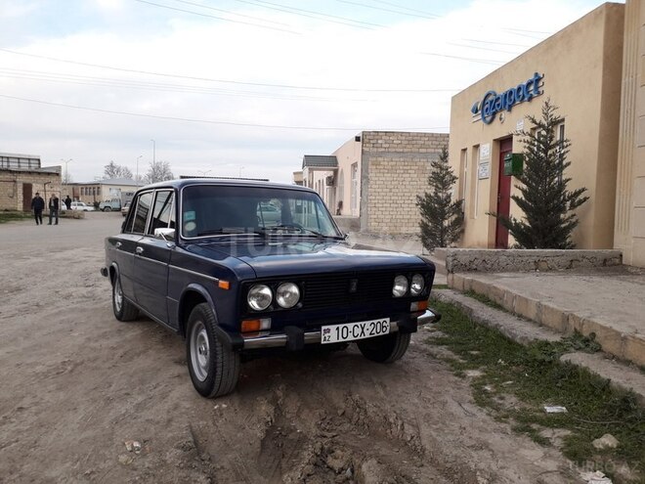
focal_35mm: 27
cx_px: 322
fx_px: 503
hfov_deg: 65.3
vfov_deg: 51.4
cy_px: 242
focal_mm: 3.6
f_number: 1.9
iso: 40
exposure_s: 1/107
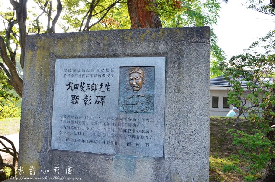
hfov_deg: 55.2
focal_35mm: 34
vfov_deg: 38.2
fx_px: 263
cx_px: 138
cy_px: 91
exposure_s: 1/800
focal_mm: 23
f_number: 5
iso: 800
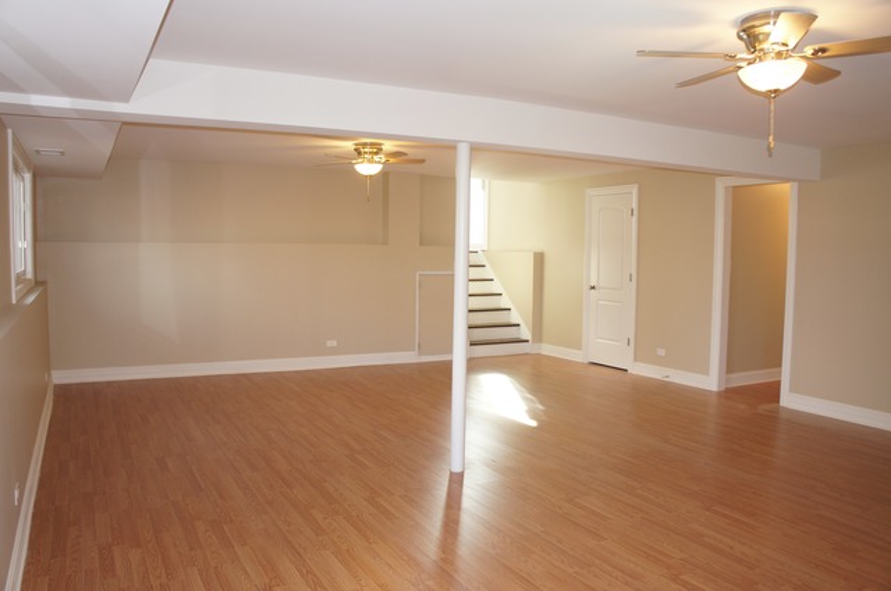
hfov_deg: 67.4
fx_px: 667
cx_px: 446
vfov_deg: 47.8
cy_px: 296
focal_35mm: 27
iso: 320
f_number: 4
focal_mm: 18
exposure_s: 1/60
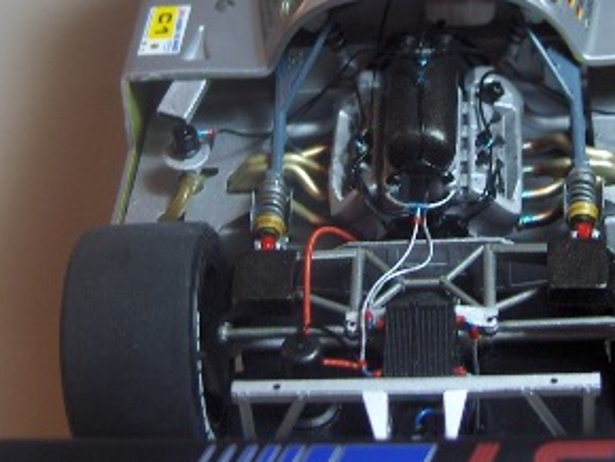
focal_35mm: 86
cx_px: 382
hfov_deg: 22.7
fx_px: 1529
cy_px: 117
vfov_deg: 17.1
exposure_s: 1/56.2
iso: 200
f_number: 2.8
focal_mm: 8
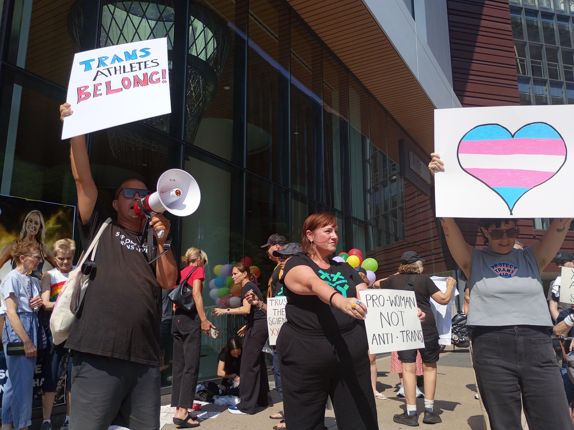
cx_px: 287
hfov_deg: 61.7
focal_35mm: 29
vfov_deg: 48.2
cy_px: 215
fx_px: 481
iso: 107
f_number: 1.8
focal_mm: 4.27
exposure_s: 1/1225
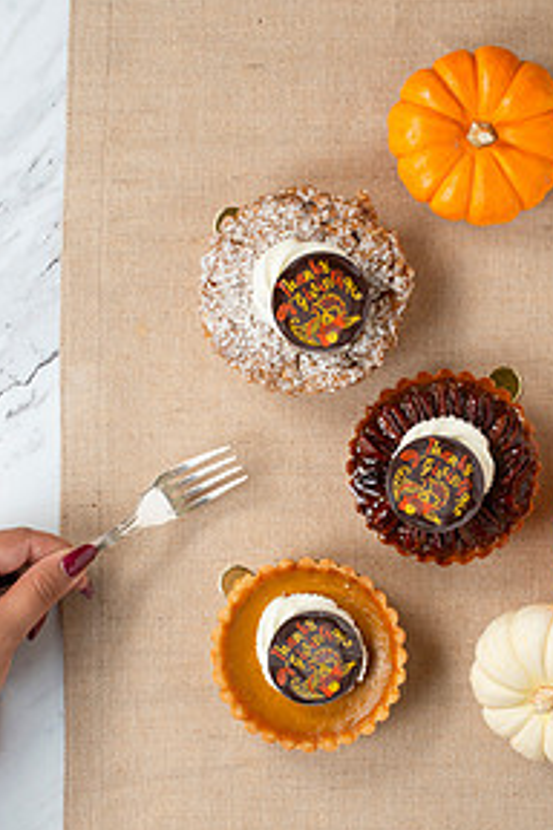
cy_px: 432
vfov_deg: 26.0
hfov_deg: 17.5
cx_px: 334
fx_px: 1797
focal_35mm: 78
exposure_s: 1/100
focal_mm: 50
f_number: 8
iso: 250
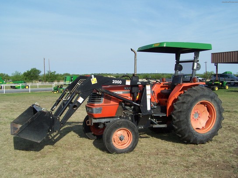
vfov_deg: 37.7
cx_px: 119
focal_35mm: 38
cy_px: 89
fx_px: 261
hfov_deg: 49.0
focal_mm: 6.3
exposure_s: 1/750
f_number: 4
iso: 80
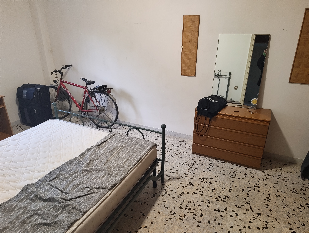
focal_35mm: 24
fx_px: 215
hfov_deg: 71.5
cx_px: 154
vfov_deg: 56.9
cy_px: 116
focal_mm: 5.56
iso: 409
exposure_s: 1/50
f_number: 1.88
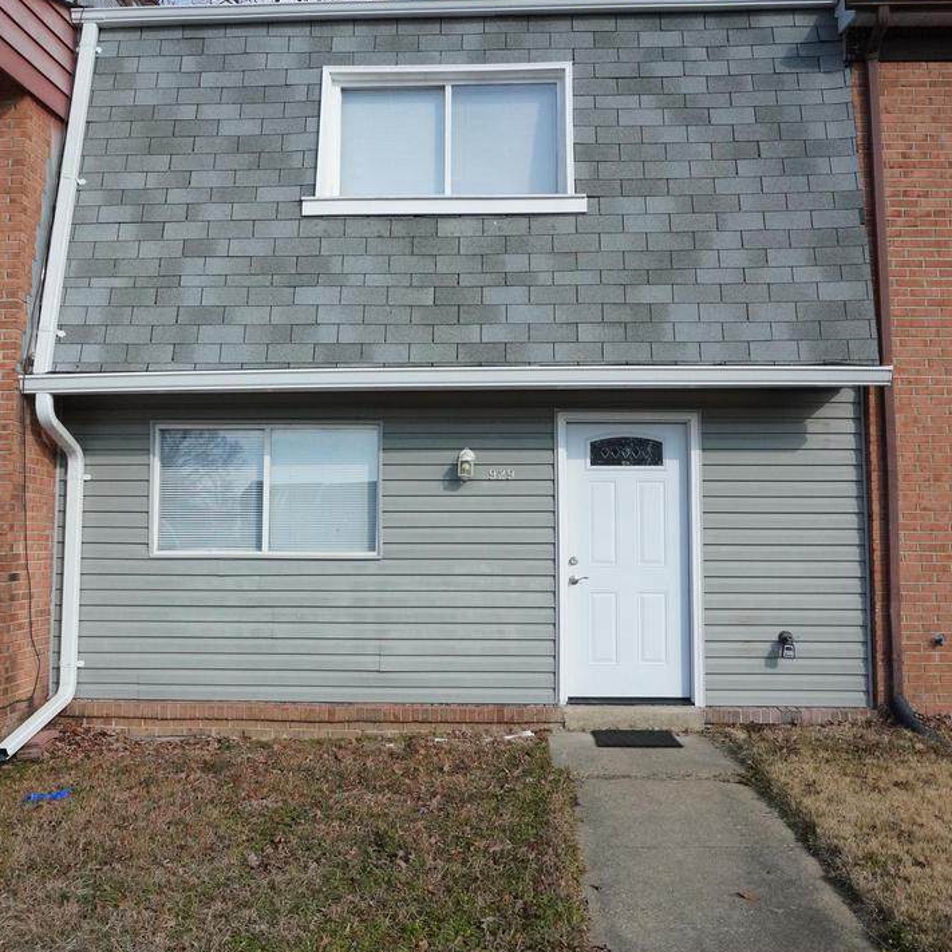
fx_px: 965
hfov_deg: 52.5
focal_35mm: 31
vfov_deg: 52.5
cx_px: 471
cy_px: 474
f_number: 8
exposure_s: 1/4000
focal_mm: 16
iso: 2000
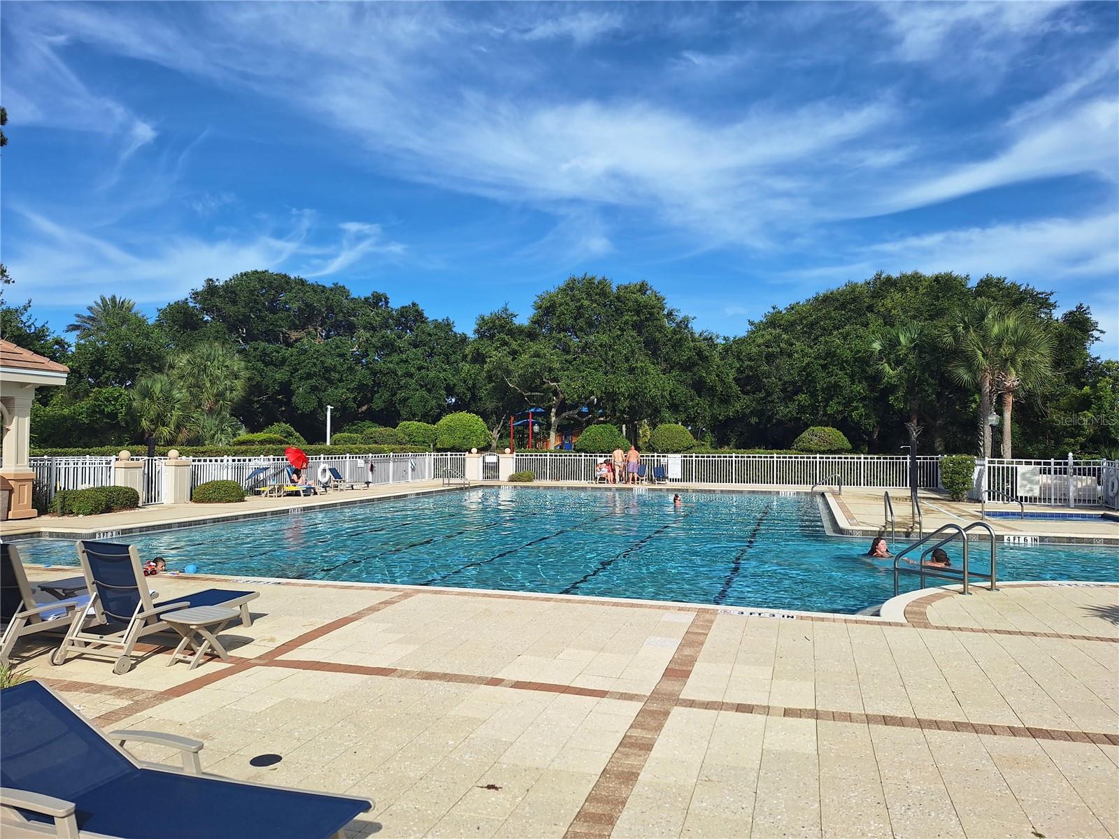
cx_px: 560
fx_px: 744
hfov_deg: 73.9
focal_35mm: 23
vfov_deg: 58.9
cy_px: 420
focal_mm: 5.54
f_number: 1.8
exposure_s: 1/2857
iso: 40
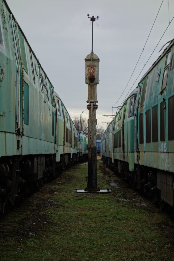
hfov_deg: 13.7
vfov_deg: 20.4
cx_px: 87
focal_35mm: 100
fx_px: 725
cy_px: 130
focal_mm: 37.1
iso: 125
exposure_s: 1/200
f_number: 5.6
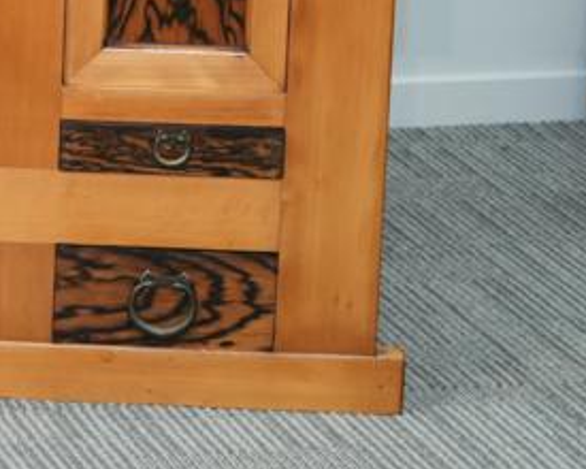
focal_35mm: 222
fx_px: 3850
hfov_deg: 8.4
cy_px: -20
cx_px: -433
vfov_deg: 6.9
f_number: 4
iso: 1000
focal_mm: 60
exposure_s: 1/60
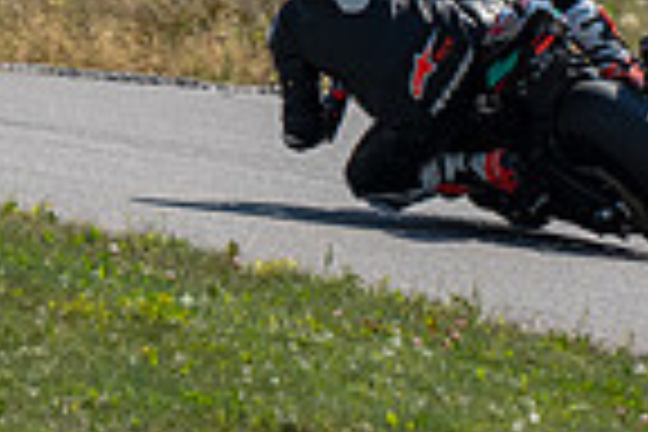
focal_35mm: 927
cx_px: 1062
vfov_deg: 1.5
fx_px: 16685
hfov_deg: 2.2
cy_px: 173
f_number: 11
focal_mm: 230
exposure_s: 1/1250
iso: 640
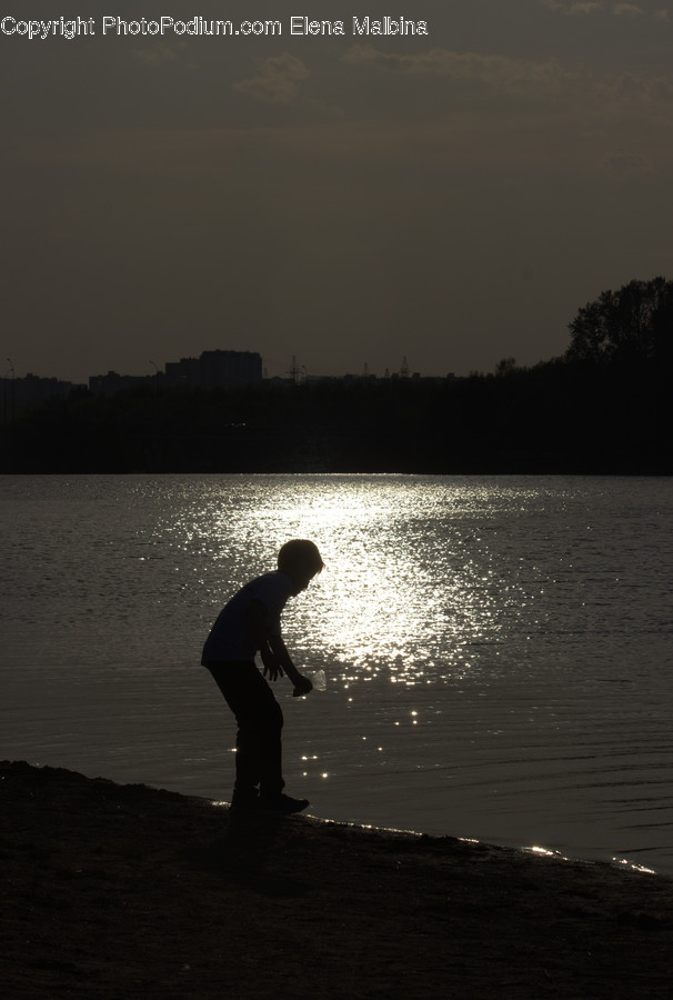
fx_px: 3063
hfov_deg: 12.5
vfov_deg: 18.5
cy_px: 500
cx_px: 336
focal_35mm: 110
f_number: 16
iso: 100
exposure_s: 1/1250
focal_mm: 70
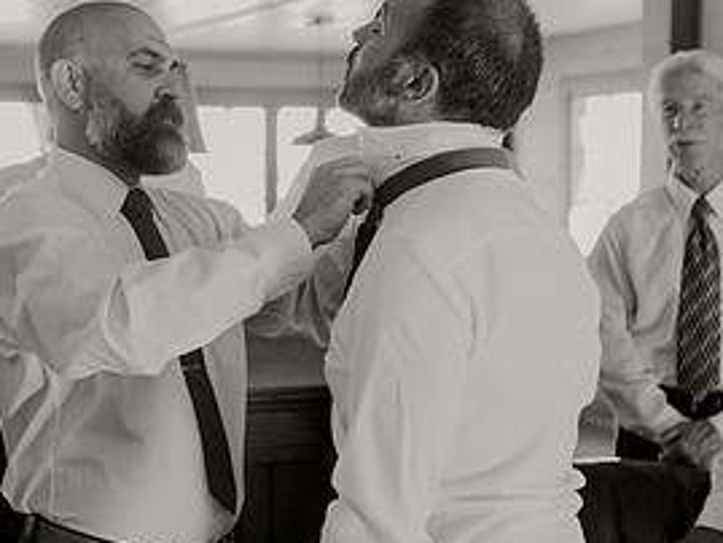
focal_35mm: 77
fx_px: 1609
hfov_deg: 24.8
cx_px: 126
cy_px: 266
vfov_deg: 19.2
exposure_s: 1/200
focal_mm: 35
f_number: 2.5
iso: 800
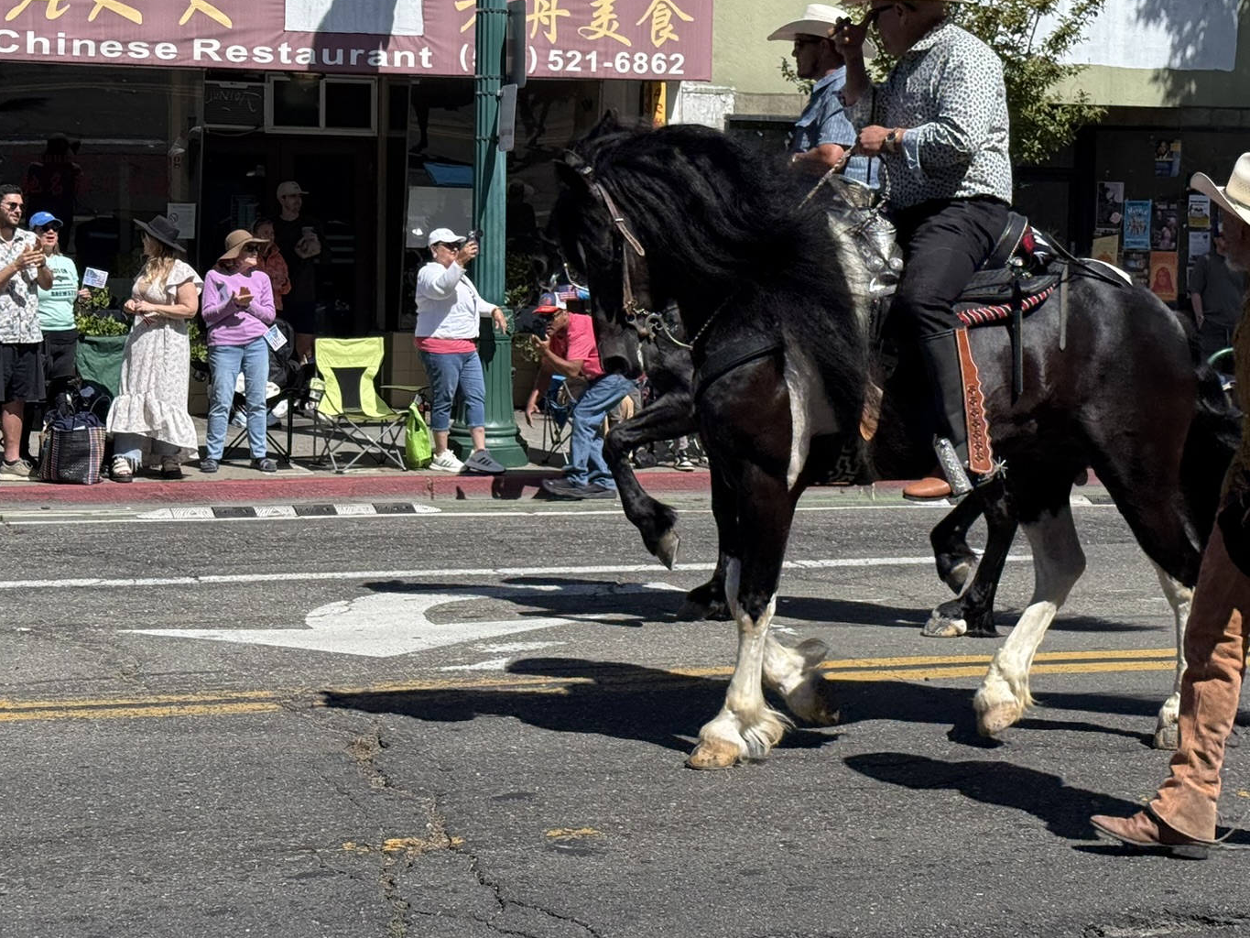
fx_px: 2600
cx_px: 745
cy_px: 279
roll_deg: -1.3
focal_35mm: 72
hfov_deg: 27.0
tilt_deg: -0.7
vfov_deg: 20.3
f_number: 1.78
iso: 64
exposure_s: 1/4878
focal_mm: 6.76
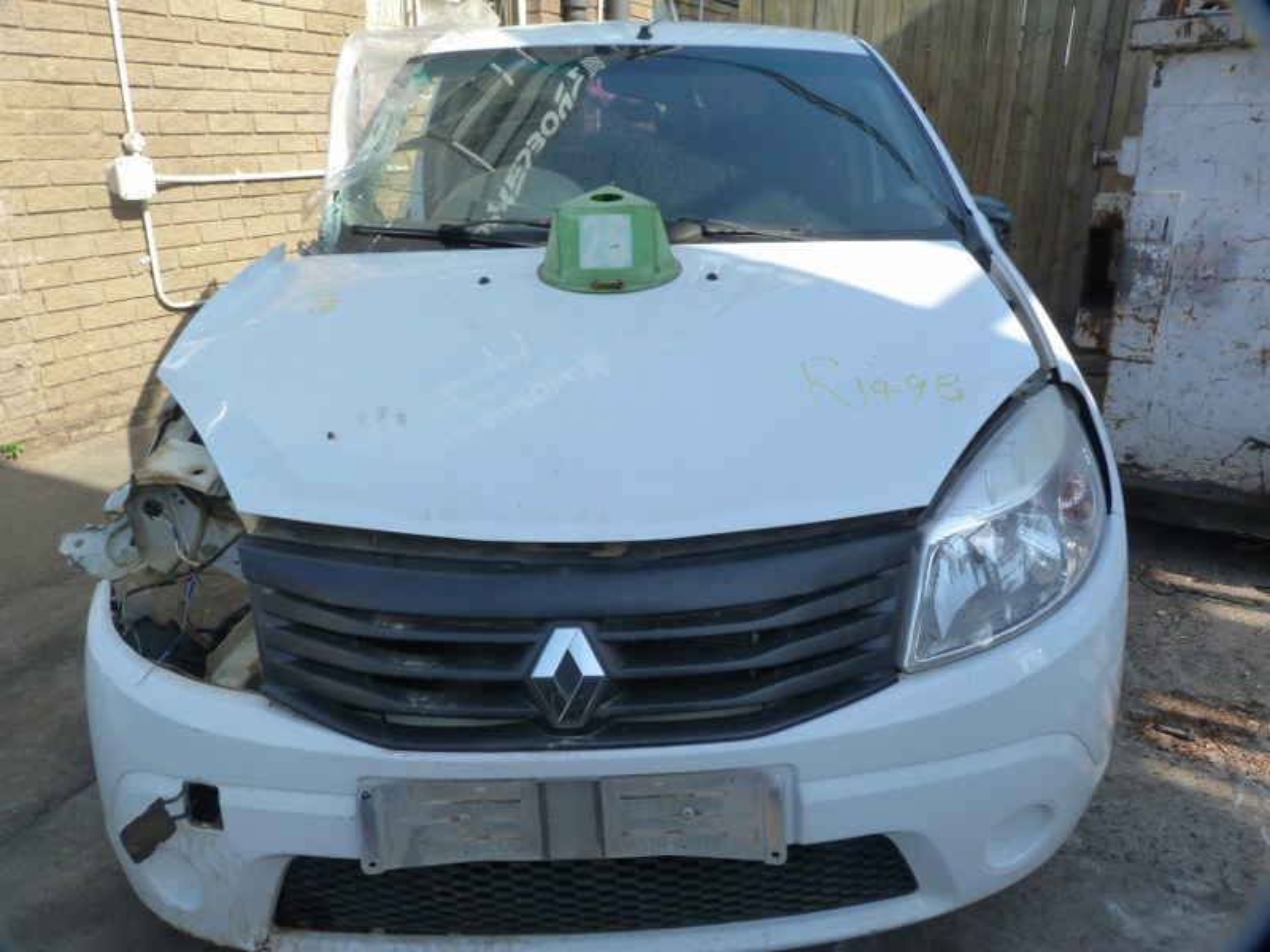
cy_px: 476
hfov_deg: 69.4
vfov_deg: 54.9
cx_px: 635
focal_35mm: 25
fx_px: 917
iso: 125
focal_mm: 4.5
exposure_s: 1/250
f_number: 4.5
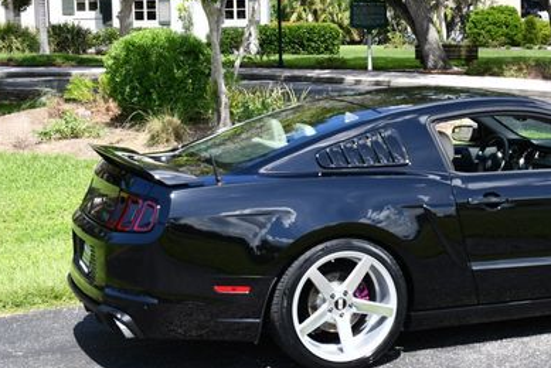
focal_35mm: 79
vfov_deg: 17.3
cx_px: 438
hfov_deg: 25.2
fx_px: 1210
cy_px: 127
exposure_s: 1/250
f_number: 7.1
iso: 200
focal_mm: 24
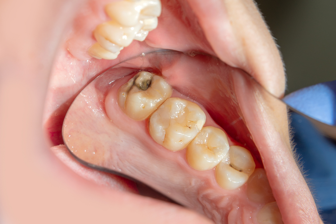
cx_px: 168
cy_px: 112
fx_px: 532
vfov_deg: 23.8
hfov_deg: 35.1
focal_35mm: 57
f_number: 11
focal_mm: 38
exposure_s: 1/250
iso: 100
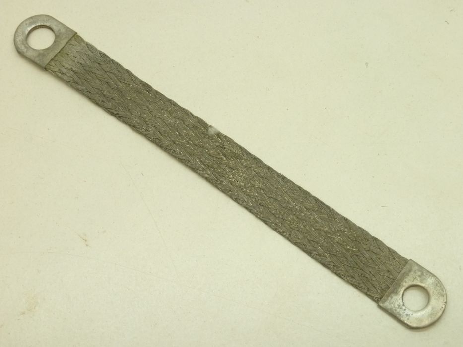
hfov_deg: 23.6
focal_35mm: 83
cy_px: 174
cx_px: 232
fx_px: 1110
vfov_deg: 17.8
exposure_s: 1/40
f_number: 4.2
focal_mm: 13.7
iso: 320
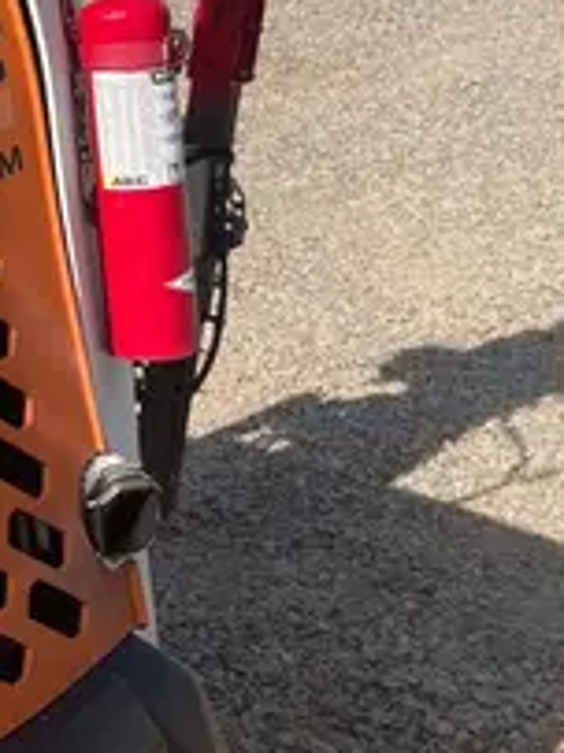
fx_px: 2044
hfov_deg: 14.3
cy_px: -35
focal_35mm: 94
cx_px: -367
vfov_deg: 20.1
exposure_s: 1/3610
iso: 50
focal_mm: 4.2
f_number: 1.6
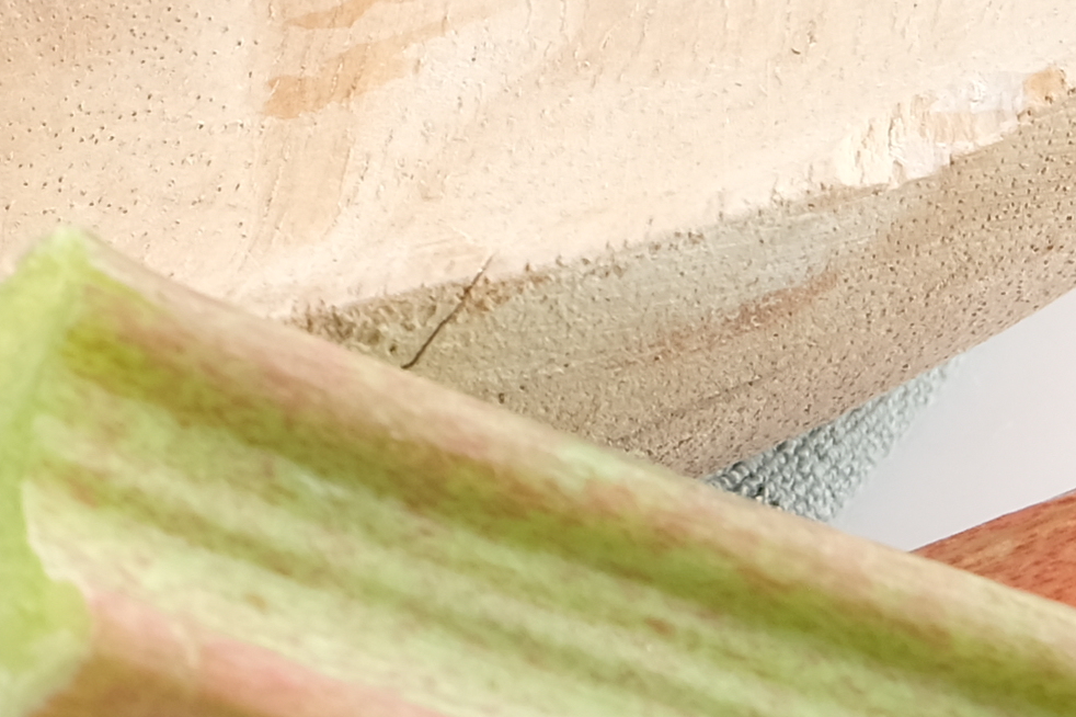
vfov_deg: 5.0
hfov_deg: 7.2
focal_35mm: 267
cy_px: -874
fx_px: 7977
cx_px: -1509
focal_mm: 28.3
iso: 160
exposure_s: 1/30
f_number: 8
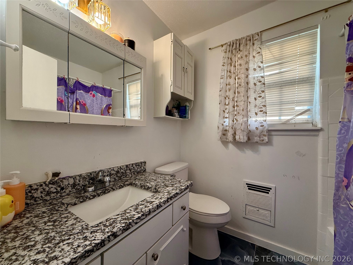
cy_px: 132
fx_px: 143
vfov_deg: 85.7
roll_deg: -0.6
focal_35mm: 14
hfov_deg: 102.1
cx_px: 176
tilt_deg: +0.9
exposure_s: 1/120
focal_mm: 2.22
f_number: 2.2
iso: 400
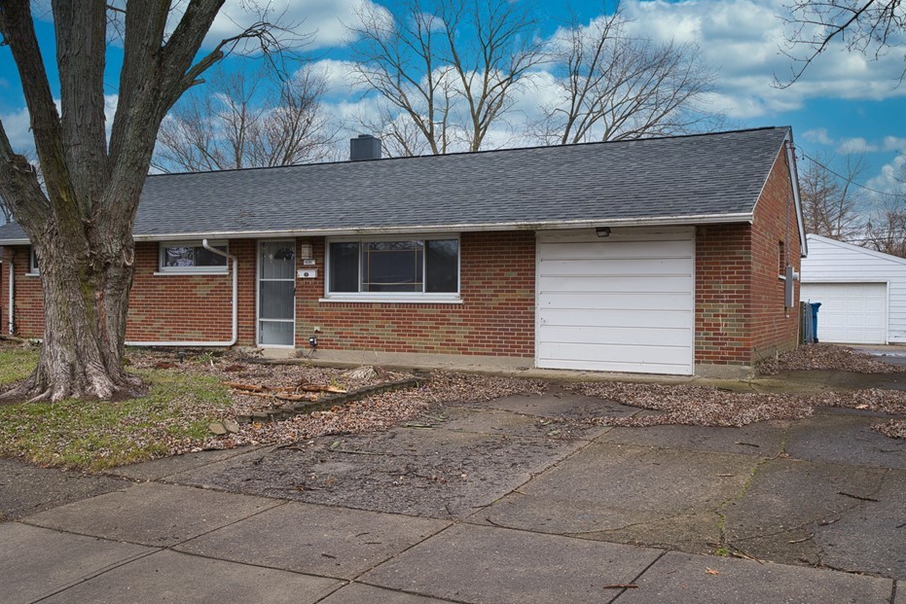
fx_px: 881
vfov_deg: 37.9
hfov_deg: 54.4
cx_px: 441
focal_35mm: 35
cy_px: 306
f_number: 10
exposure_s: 1/13
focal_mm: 30
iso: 100
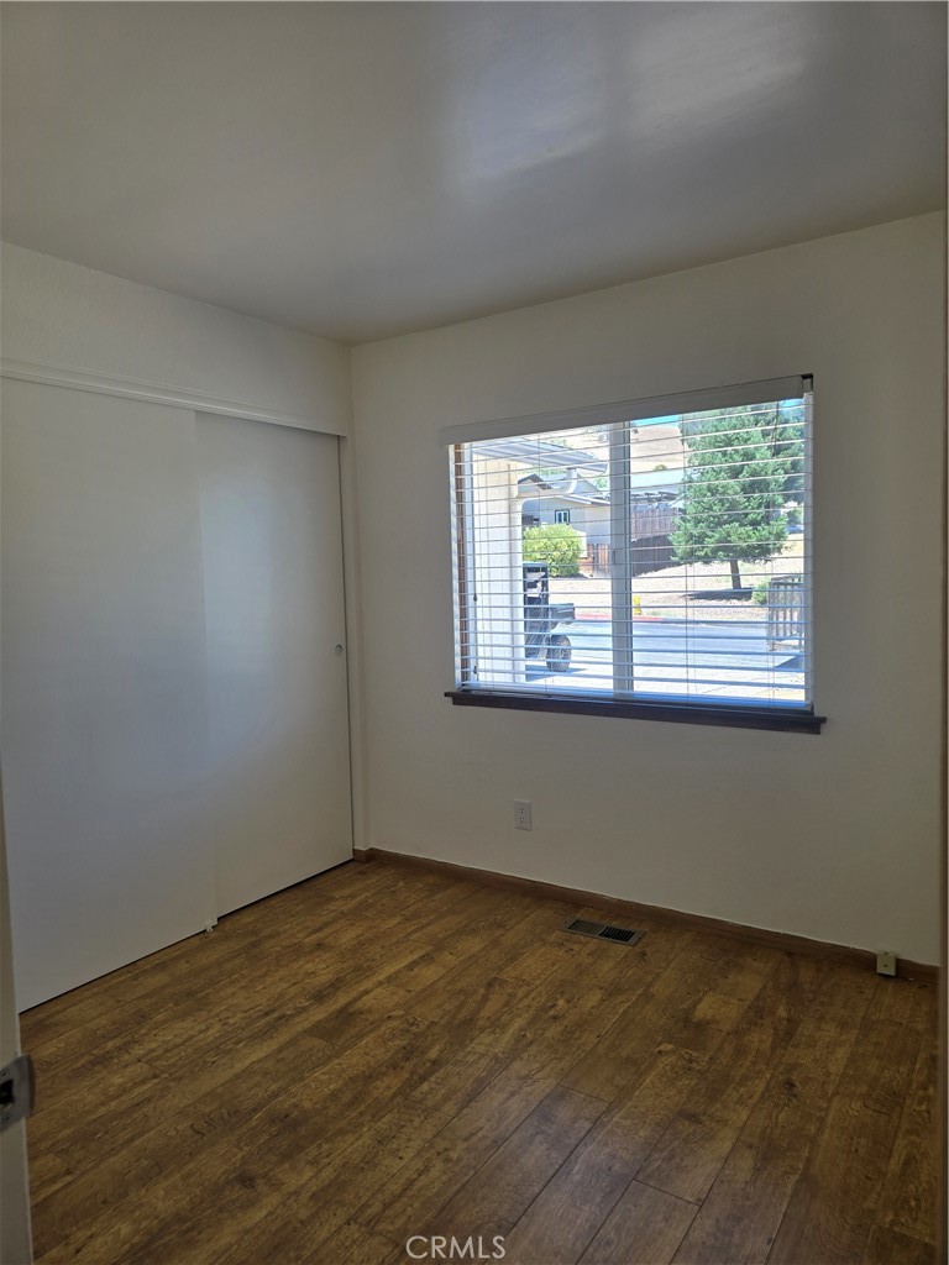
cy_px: 632
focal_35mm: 23
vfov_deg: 73.9
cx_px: 474
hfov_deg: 58.9
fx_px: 841
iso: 20
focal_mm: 6.3
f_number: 1.7
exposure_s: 1/120
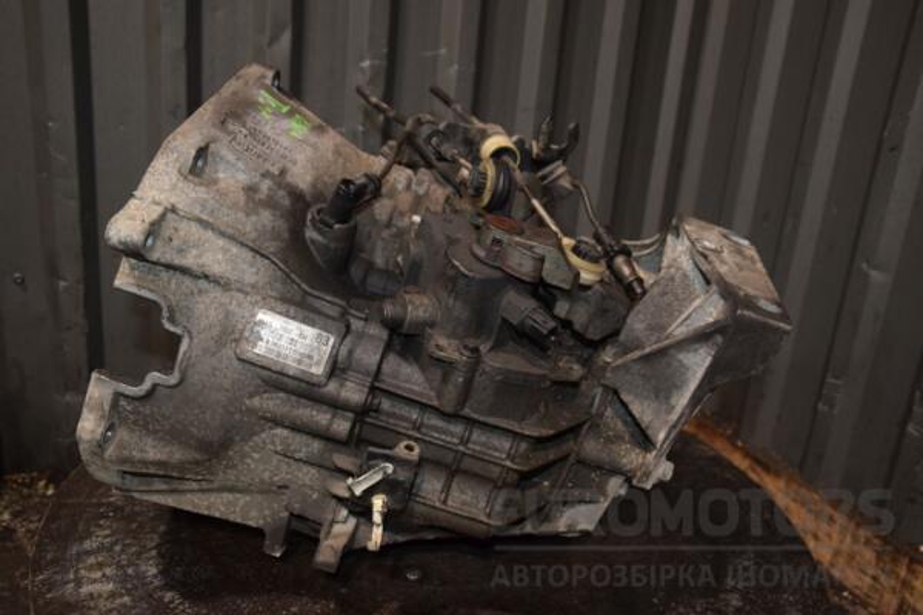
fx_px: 846
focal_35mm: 33
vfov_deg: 40.0
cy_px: 308
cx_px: 462
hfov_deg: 57.2
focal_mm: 22
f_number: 5
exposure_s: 1/60
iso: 800
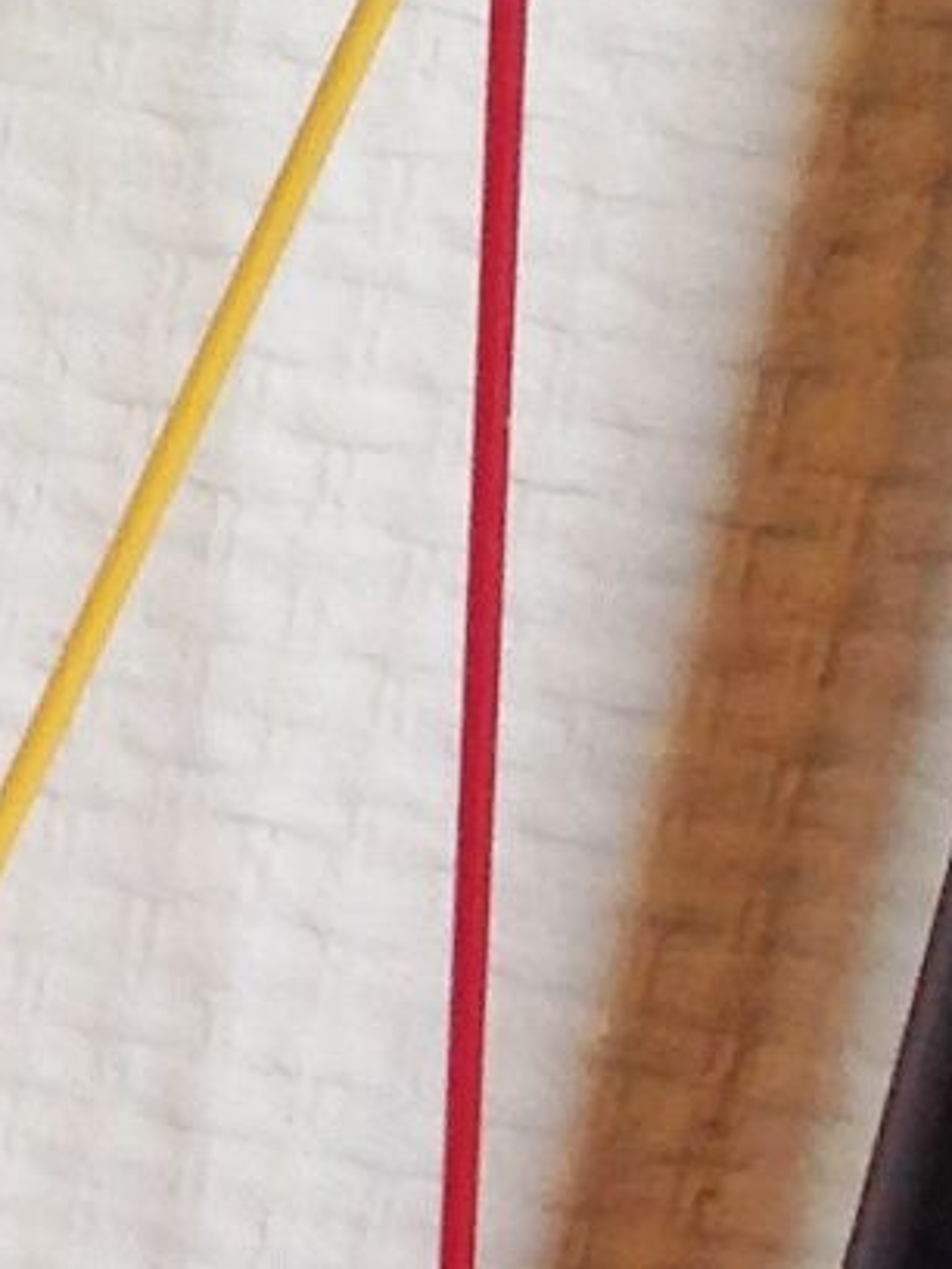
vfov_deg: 8.4
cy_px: -1337
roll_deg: -6.9
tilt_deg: -21.5
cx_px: -952
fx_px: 8141
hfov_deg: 6.5
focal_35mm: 222
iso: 50
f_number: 2.4
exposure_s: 1/15
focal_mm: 4.28
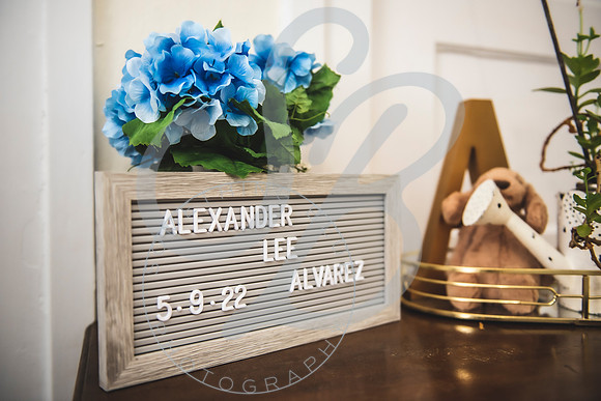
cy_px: 200
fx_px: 568
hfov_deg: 55.8
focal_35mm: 34
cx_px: 300
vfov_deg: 38.9
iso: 640
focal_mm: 34
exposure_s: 1/160
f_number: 2.8
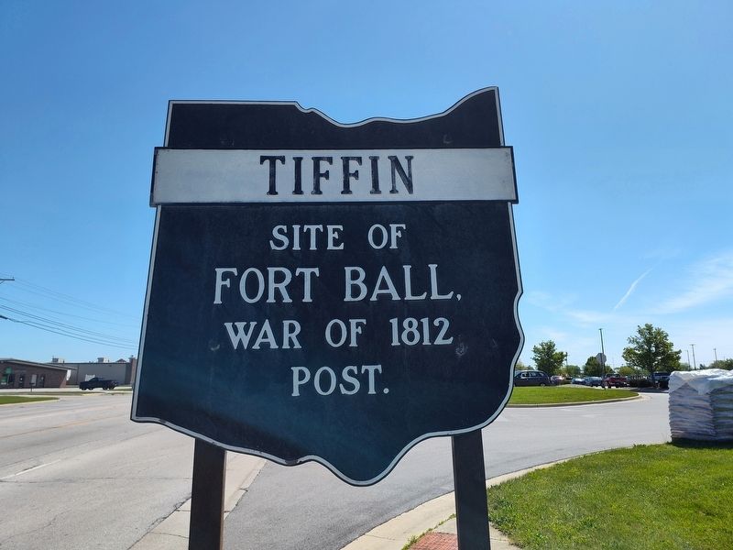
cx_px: 366
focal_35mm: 23
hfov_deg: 73.9
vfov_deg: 58.9
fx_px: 487
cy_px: 275
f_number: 1.8
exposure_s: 1/1576
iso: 100
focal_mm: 5.56
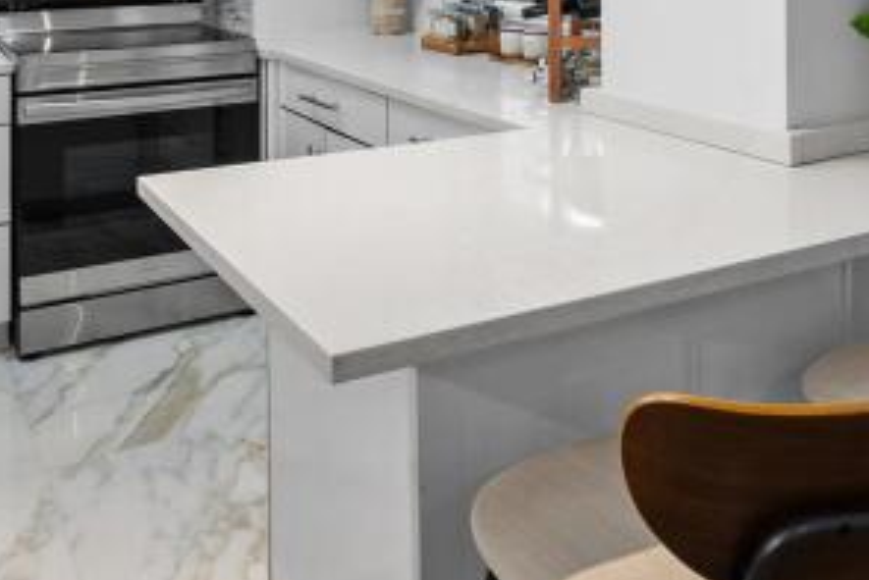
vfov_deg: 30.2
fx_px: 942
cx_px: 383
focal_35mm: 39
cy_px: -79
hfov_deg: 49.4
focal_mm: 16
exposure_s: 1/1.67
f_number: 8
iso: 100
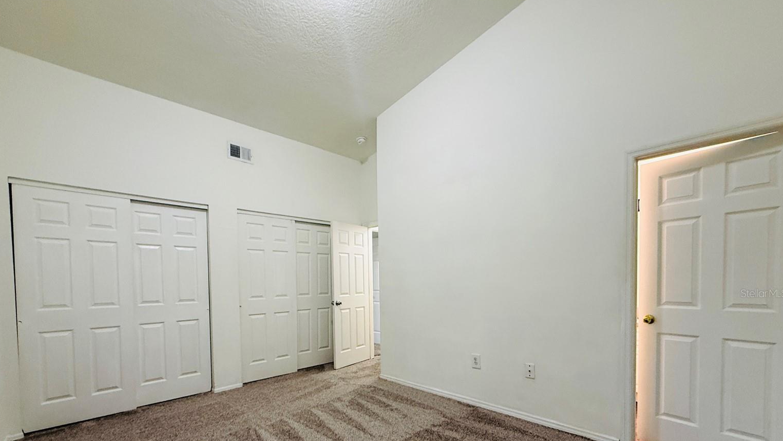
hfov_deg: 99.3
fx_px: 332
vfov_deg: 65.4
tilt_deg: -1.9
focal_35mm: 16
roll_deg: +0.8
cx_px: 378
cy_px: 293
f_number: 2.2
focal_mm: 2.22
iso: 400
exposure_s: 1/60
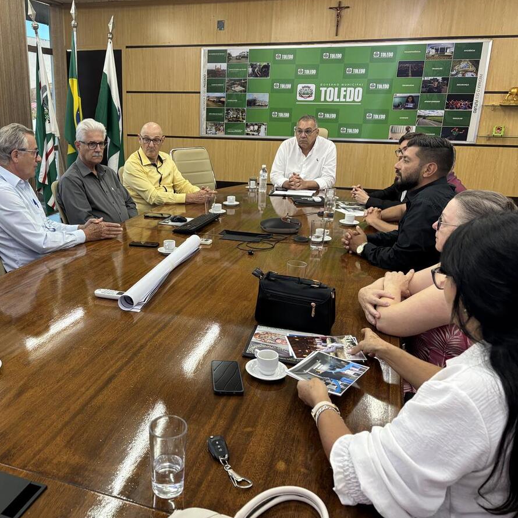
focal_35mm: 31
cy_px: 258
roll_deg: -1.0
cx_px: 182
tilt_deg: -16.6
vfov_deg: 52.5
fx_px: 525
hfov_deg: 51.7
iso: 160
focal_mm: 5.96
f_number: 1.6
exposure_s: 1/60
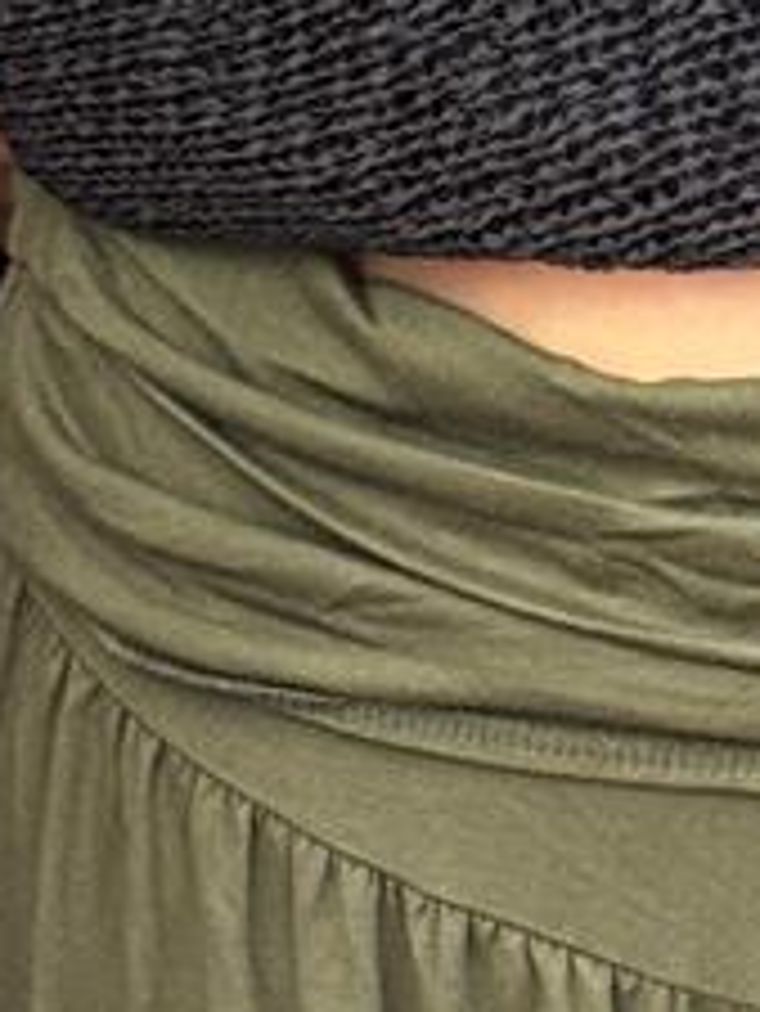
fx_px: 7633
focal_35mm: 261
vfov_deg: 7.0
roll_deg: +0.3
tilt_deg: -29.8
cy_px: 2744
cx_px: 872
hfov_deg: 5.7
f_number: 1.78
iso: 160
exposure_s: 1/117
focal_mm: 6.76
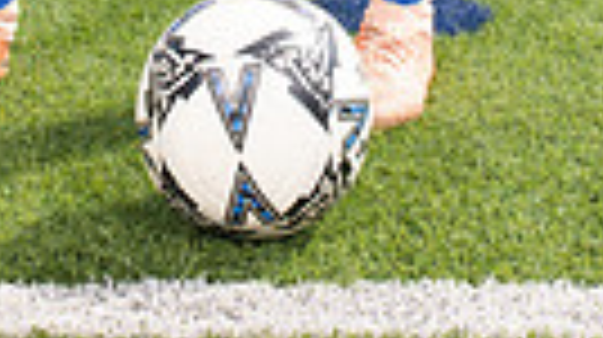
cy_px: -658
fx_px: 1964
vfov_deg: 8.4
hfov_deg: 17.5
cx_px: 320
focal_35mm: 123
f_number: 7.1
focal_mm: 35
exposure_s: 1/400
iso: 125
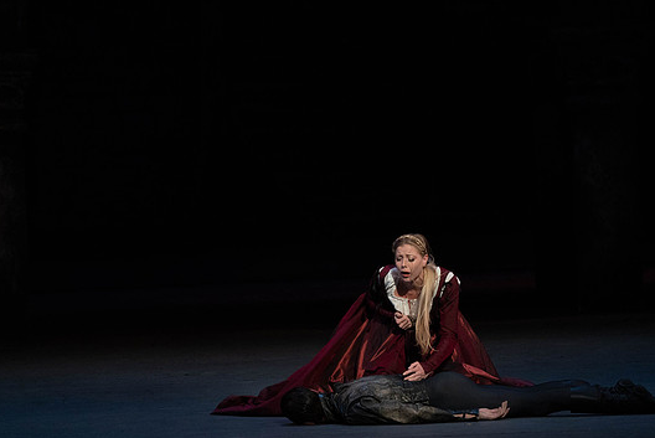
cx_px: 335
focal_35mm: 416
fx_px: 7575
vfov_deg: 3.3
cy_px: 217
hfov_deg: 5.0
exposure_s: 1/320
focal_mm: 379
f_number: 6.3
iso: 5000
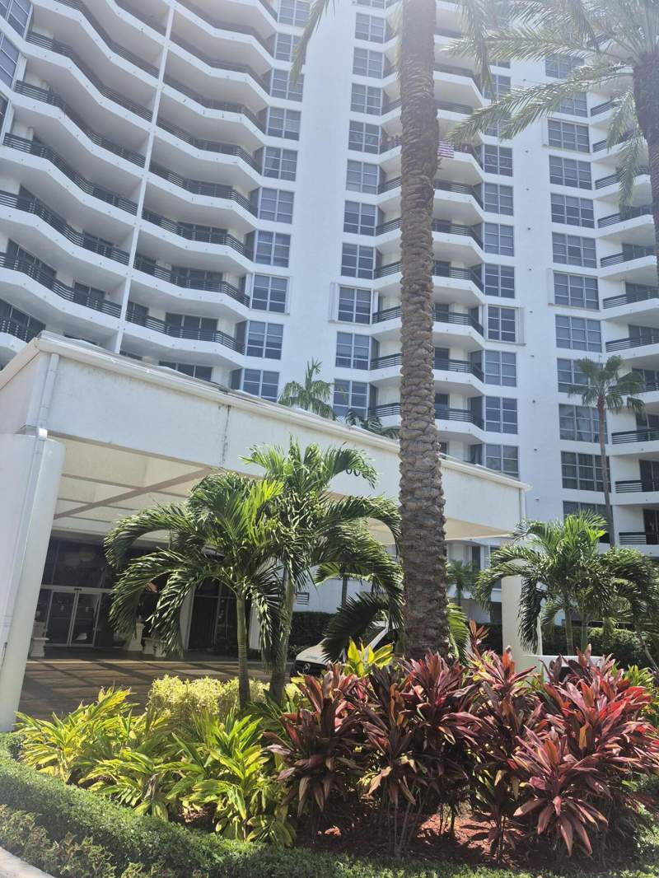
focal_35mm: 23
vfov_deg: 73.9
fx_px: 584
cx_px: 330
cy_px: 439
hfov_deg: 58.9
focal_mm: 5.4
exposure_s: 1/778
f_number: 1.8
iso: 25
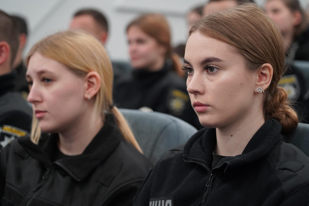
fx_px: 901
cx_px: 154
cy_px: 103
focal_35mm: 105
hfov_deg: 19.5
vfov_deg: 13.0
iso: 4000
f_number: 4
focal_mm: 105
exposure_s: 1/160
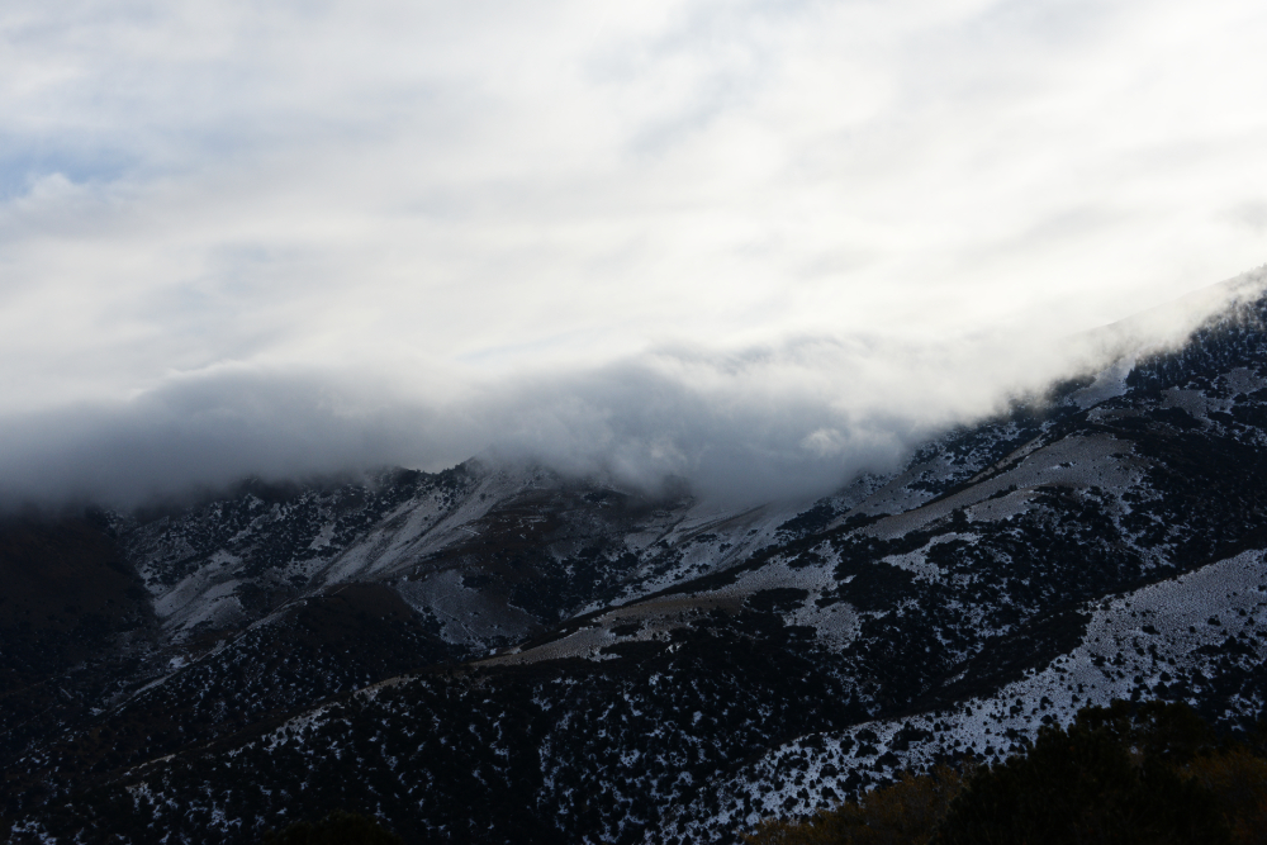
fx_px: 1971
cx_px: 634
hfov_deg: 35.6
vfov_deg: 24.2
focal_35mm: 56
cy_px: 422
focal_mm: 56
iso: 320
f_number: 6.3
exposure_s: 1/2500
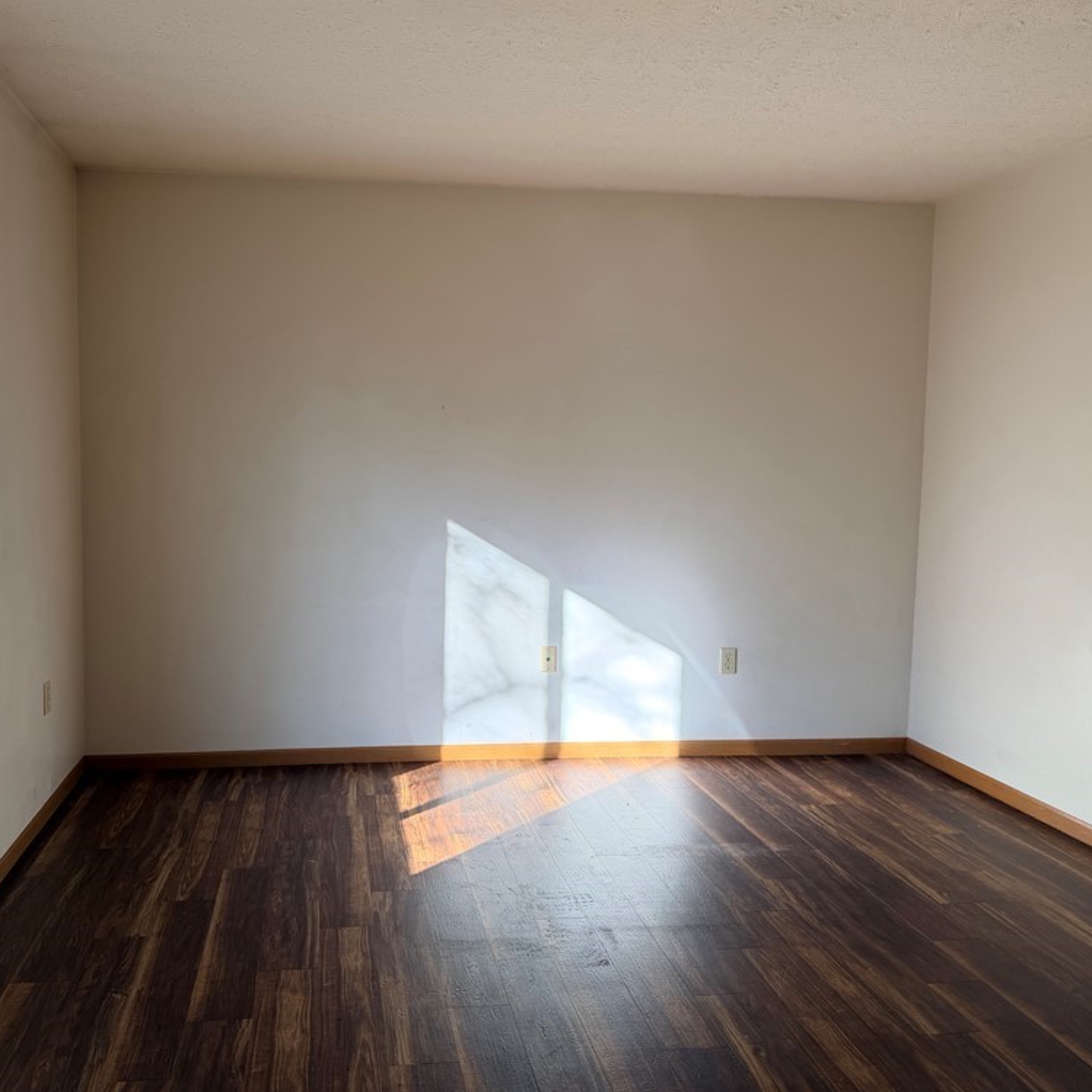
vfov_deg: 55.6
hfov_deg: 55.3
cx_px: 445
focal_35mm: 29
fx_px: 1035
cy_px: 553
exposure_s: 1/197
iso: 80
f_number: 1.78
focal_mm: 6.76
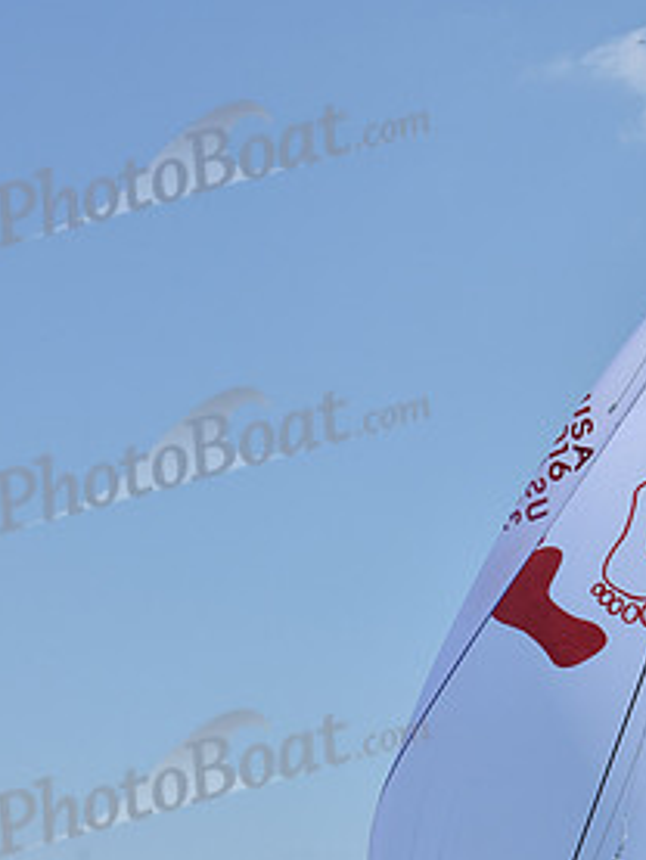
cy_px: 571
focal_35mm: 141
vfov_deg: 14.0
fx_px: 3506
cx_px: 592
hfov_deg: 10.5
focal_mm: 70
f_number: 9
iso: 320
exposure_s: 1/1250
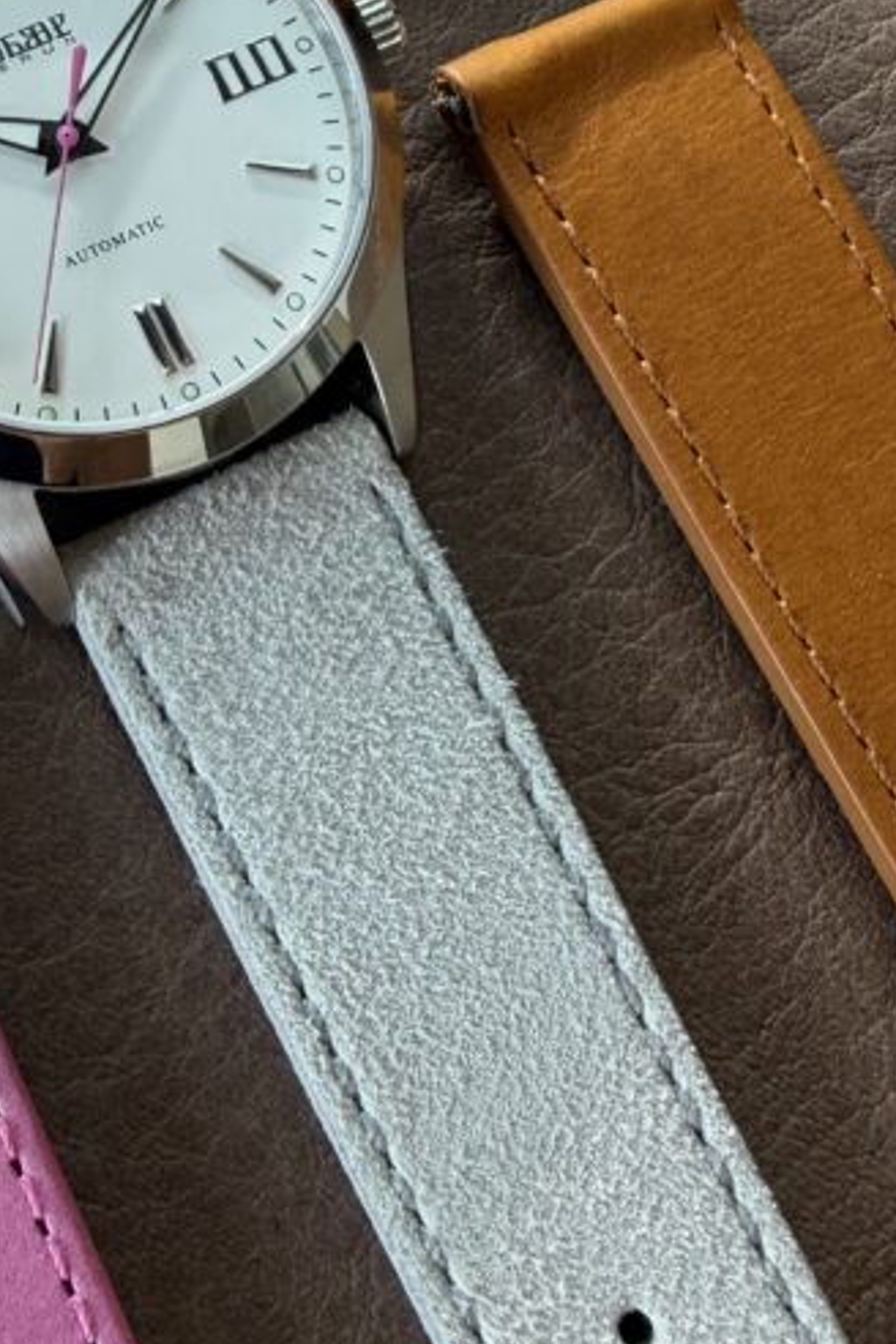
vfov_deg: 37.8
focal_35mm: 52
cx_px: 76
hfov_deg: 25.1
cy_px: 464
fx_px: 1941
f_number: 2.2
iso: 125
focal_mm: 2.22
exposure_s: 1/97
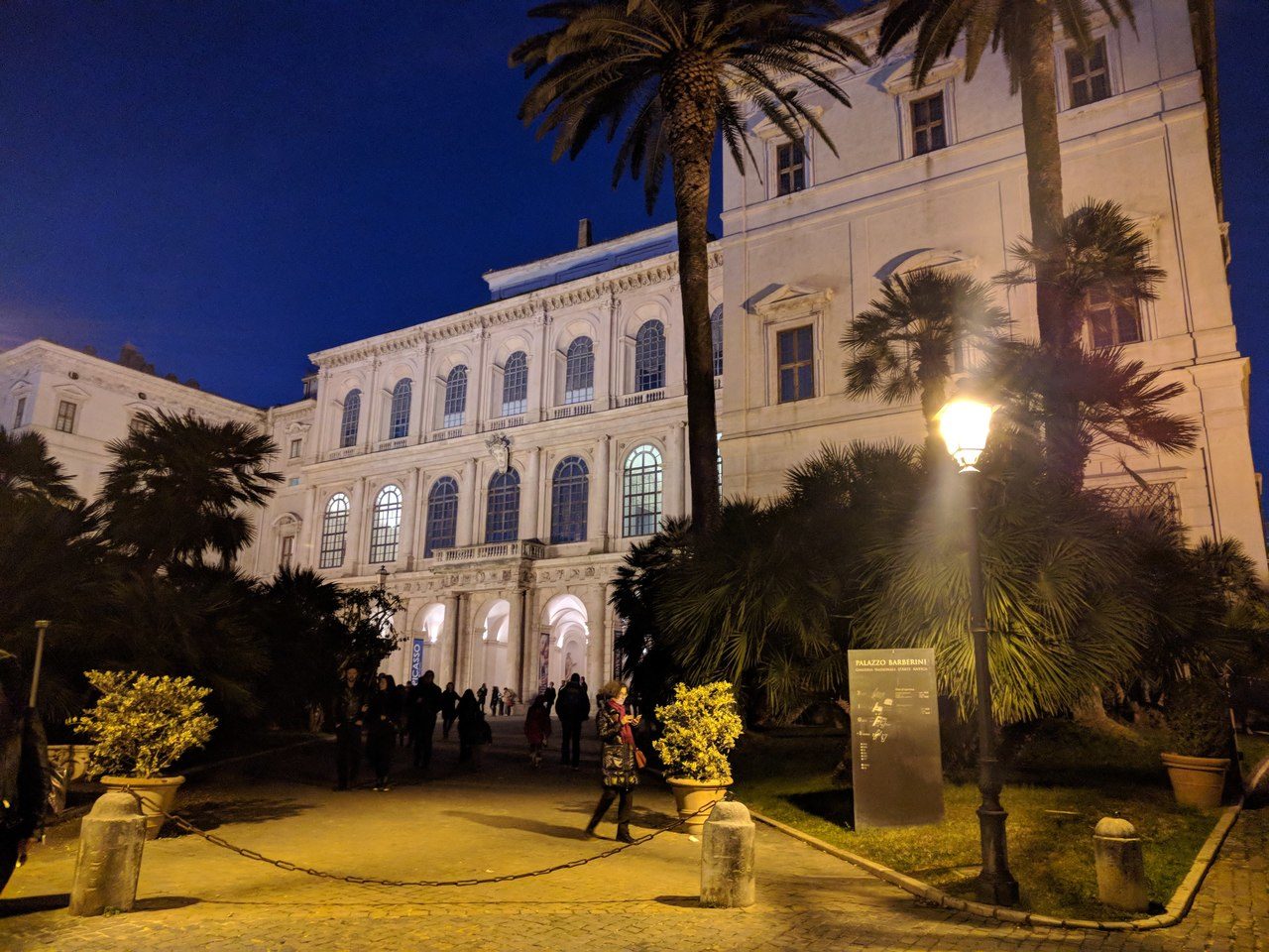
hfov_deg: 67.3
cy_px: 476
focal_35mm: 26
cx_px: 634
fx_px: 953
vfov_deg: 53.1
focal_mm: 4.67
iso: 854
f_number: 2
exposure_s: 1/36.4
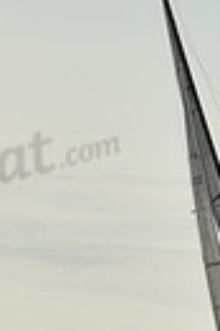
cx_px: 252
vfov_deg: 5.2
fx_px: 3676
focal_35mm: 400
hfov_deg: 3.4
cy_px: 278
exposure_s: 1/800
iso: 250
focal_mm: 90
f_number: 11
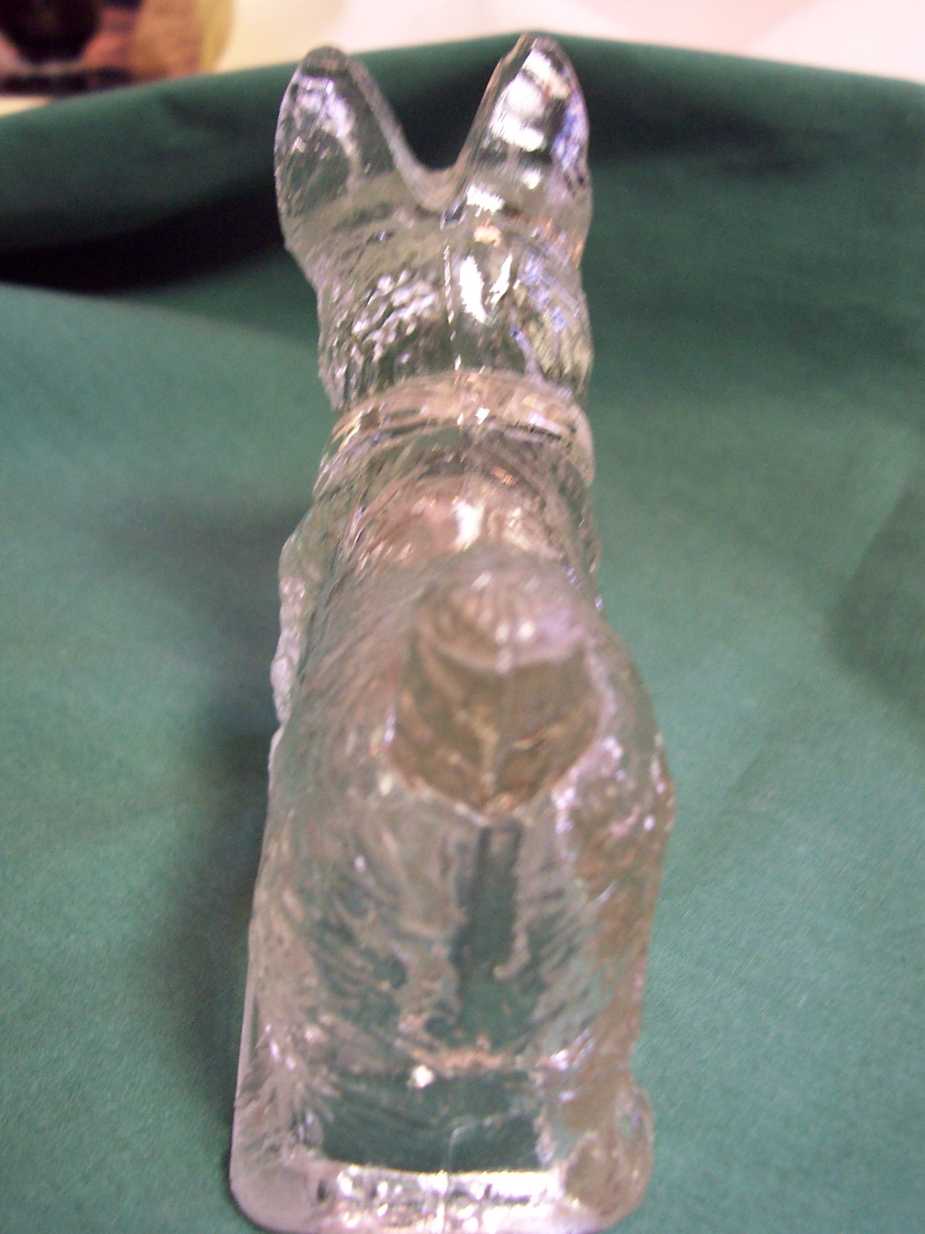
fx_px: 1318
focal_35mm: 37
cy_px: 617
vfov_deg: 50.1
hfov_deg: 38.7
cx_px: 462
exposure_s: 1/20
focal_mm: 5.6
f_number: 2.8
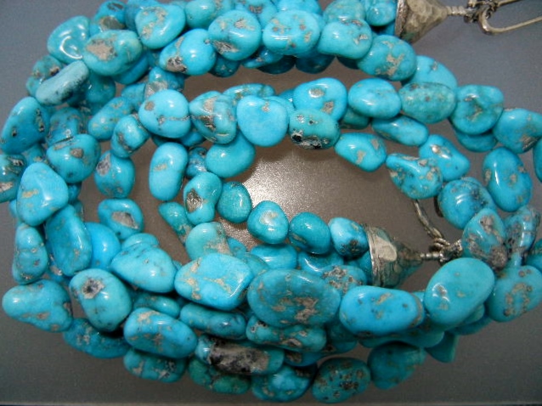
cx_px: 271
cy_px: 203
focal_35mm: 30
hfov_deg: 60.0
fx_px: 470
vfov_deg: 46.8
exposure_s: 1/30
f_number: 7
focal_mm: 5.4
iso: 450
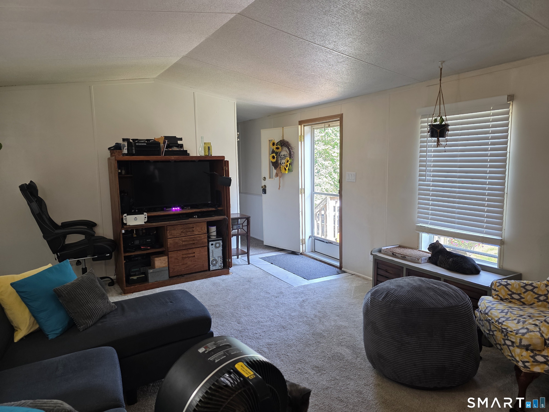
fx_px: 365
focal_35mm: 23
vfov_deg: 58.9
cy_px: 206
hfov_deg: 73.9
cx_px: 274
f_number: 1.7
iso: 125
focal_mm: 6.3
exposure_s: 1/120
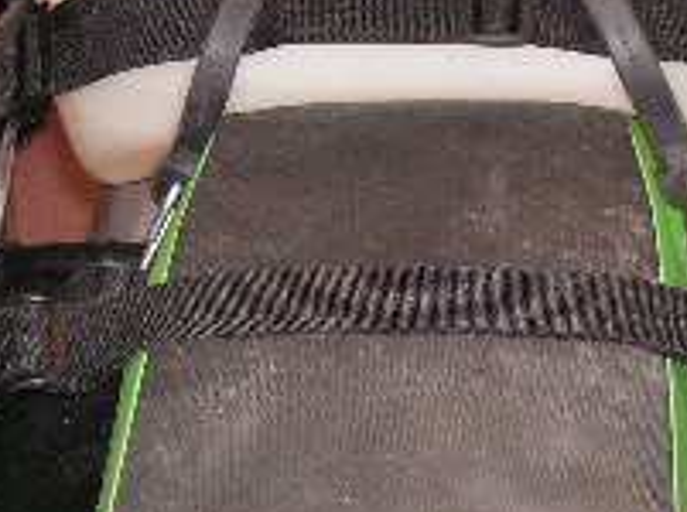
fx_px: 2972
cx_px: 359
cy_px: 341
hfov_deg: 13.2
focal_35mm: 150
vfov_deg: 9.9
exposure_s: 1/45
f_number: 3.6
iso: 160
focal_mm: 7.7
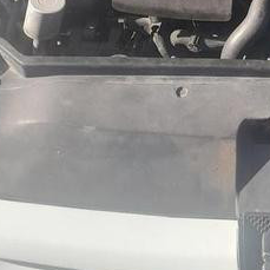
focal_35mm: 84
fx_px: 741
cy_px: -182
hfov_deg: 19.8
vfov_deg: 17.6
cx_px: 291
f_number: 2
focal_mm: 4.6
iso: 20
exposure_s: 1/175
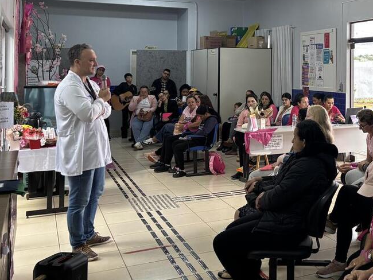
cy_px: 59
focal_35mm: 48
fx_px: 517
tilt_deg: +0.6
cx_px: 342
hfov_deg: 36.9
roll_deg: -0.1
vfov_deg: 29.6
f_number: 1.6
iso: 100
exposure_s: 1/60
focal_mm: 5.96
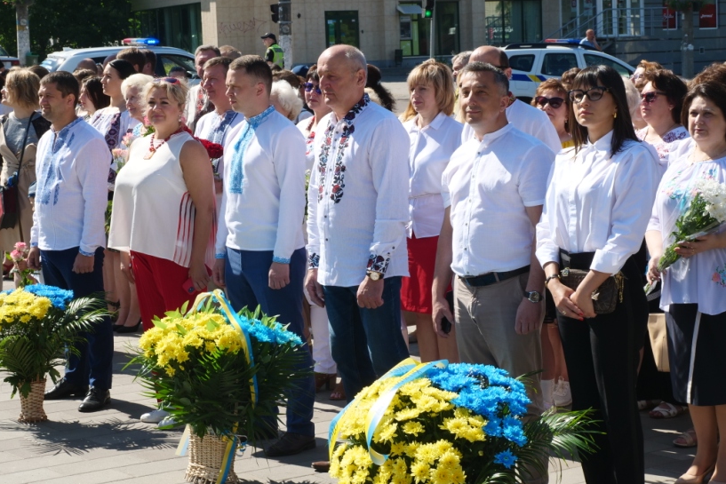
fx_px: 1472
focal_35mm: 73
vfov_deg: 18.7
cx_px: 371
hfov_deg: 27.7
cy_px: 258
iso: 200
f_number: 8
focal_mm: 28
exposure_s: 1/320
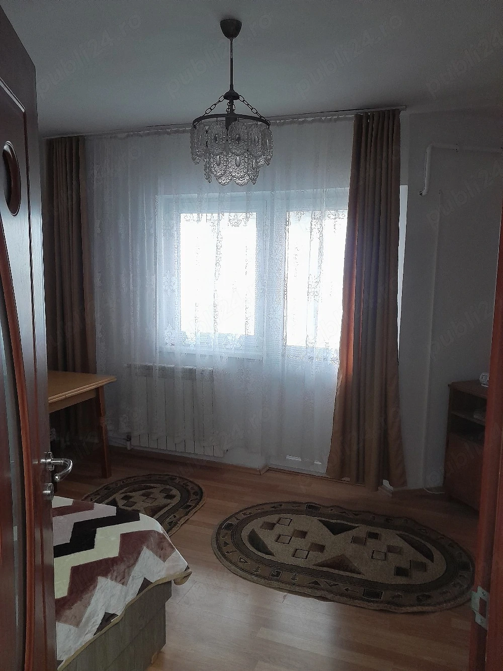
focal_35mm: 27
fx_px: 523
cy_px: 336
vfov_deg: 65.3
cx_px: 252
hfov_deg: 51.4
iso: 320
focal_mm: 4
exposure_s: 1/30
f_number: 1.8
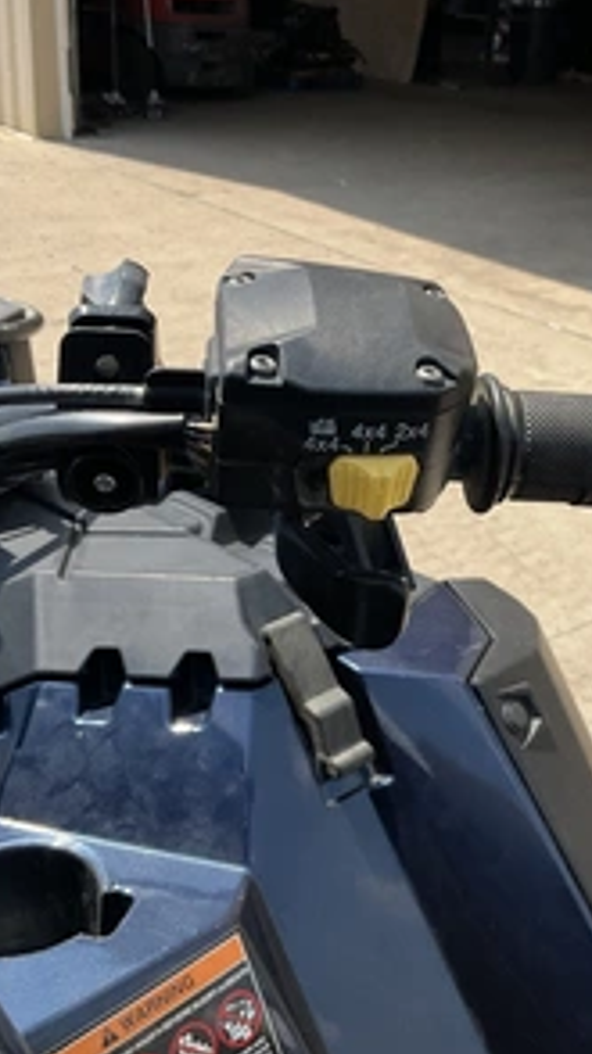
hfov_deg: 27.5
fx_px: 1202
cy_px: 523
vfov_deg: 47.4
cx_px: 384
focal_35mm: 43
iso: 25
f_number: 1.8
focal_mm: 3
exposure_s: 1/1377
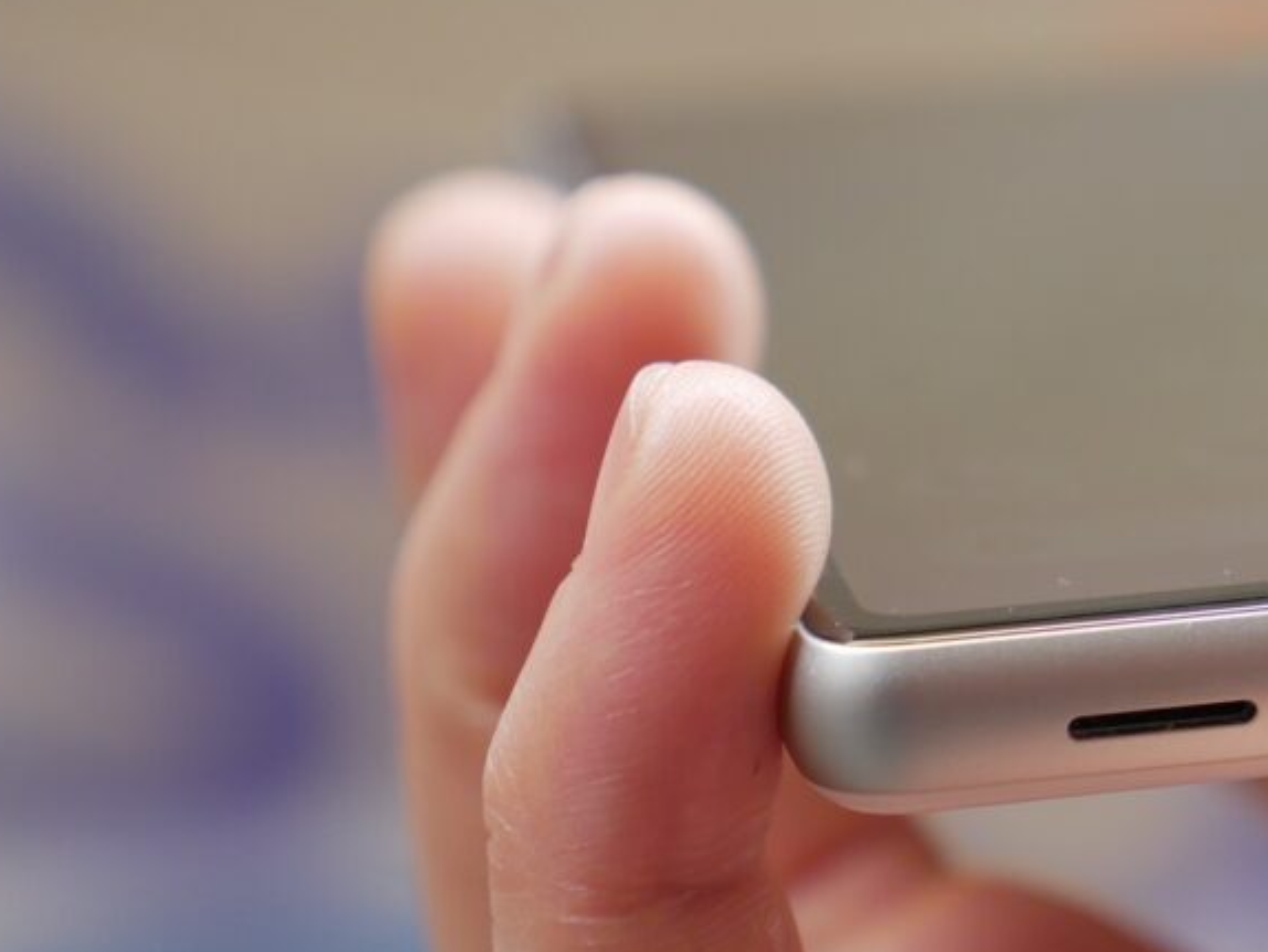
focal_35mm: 155
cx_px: 1372
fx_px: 5680
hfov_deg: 12.5
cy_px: 353
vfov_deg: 9.6
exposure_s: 1/200
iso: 400
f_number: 2.8
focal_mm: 35
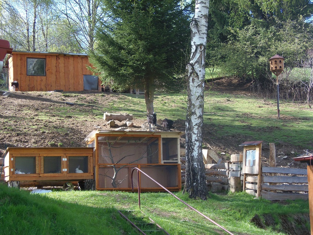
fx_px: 669
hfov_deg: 26.3
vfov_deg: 19.9
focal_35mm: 74
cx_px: 156
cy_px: 118
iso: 64
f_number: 4.2
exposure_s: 1/80
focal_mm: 13.7
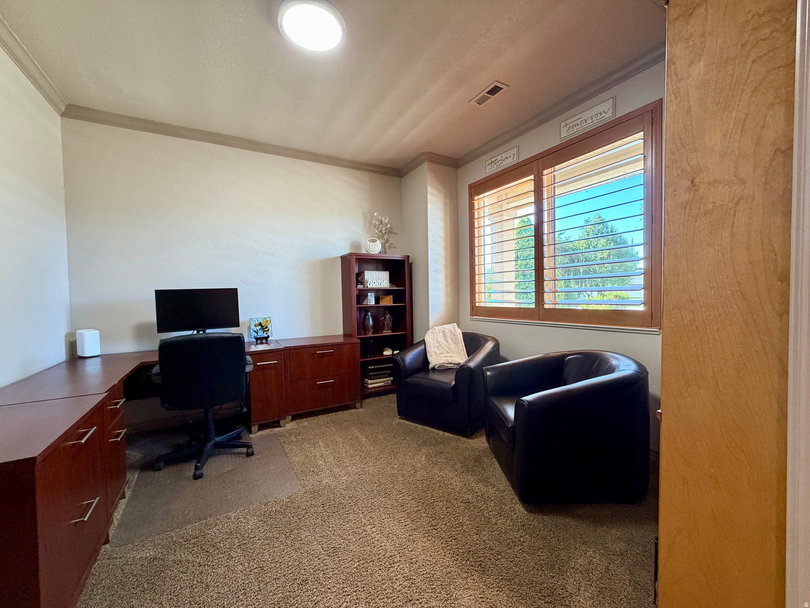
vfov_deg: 85.7
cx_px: 405
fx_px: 328
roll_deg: +1.6
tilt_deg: -1.6
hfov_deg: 102.1
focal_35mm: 14
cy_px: 304
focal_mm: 2.22
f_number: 2.2
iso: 320
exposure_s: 1/60
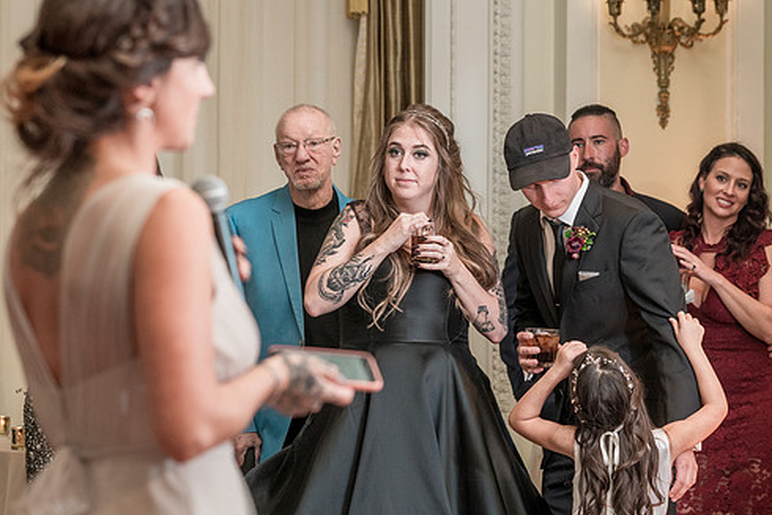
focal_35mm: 118
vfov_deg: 11.6
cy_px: 252
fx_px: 2531
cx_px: 385
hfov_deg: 17.3
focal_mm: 86
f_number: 4
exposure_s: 1/200
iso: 2000
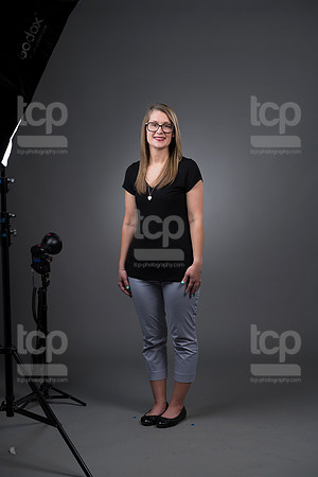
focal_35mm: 80
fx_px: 1060
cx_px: 159
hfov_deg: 17.1
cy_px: 238
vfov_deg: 25.4
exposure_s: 1/250
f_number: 5.6
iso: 160
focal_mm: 80
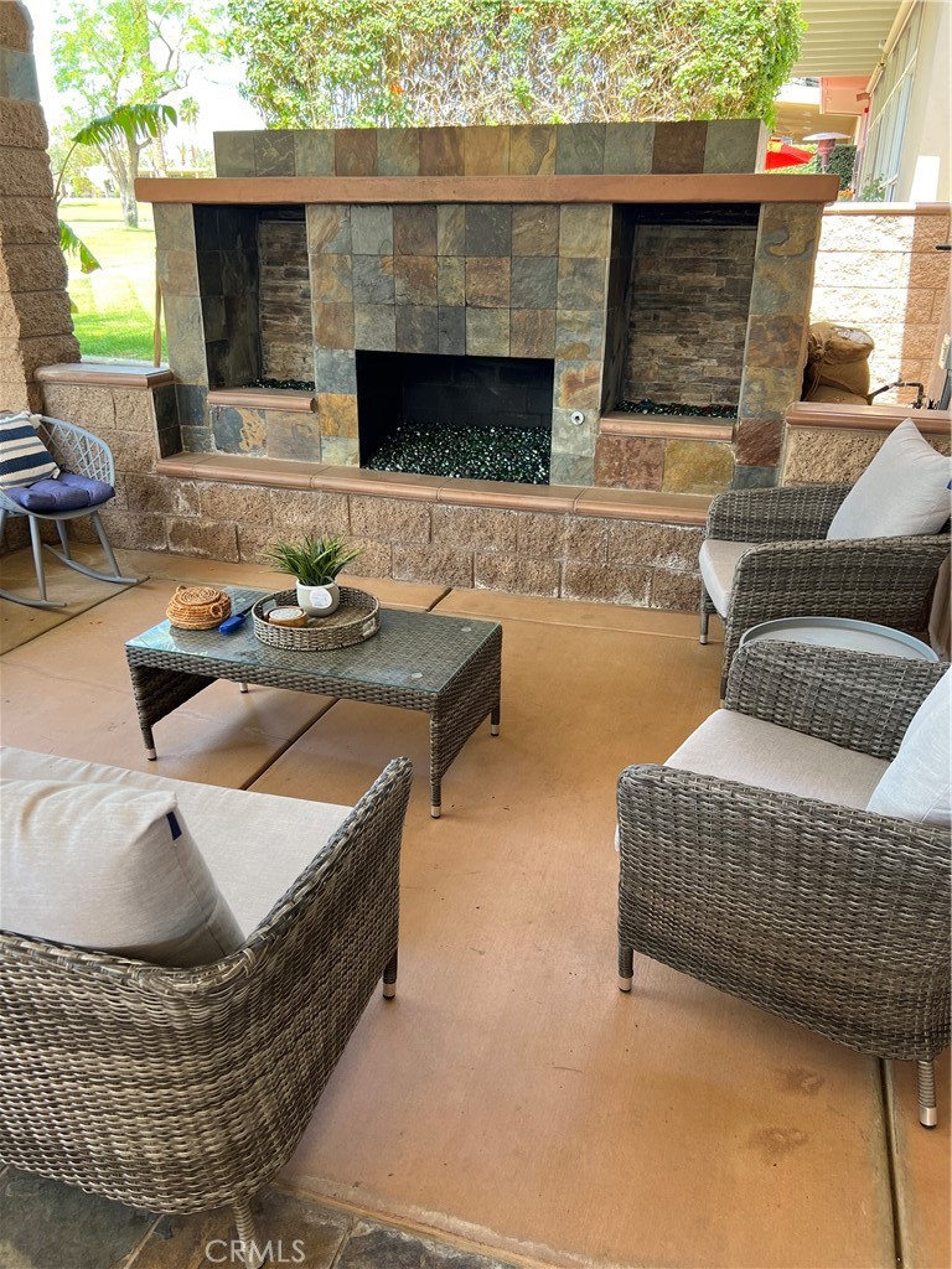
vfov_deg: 67.3
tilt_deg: -22.4
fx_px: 953
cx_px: 476
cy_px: 634
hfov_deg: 53.1
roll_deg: +0.2
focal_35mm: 26
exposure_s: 1/149
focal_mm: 5.7
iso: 64
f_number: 1.5
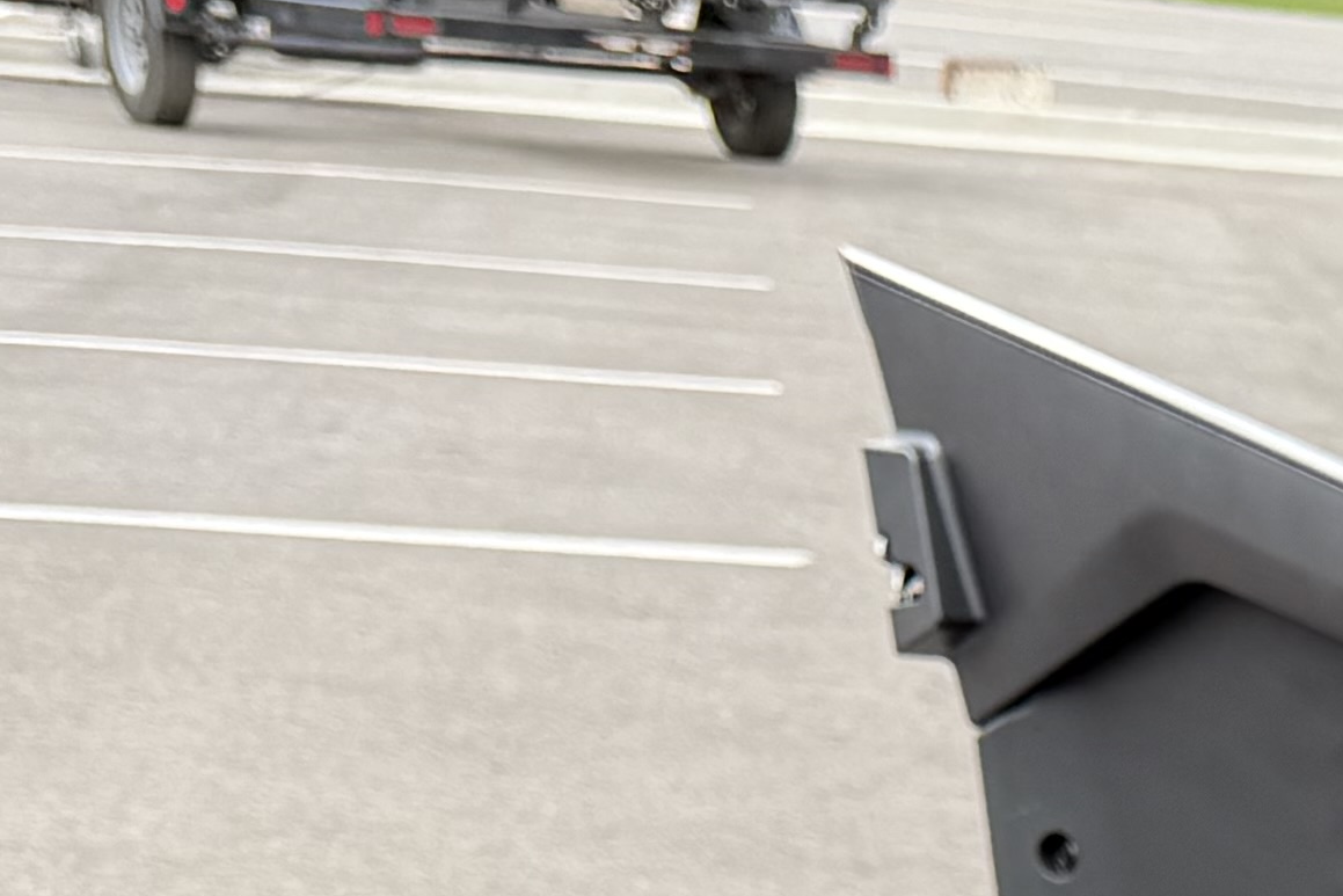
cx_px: 2392
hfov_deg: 14.7
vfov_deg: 9.5
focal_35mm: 123
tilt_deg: -26.1
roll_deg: -6.7
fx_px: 4589
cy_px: 2367
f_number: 1.78
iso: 80
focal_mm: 6.76
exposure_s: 1/389
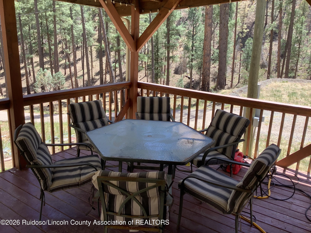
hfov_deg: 58.4
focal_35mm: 31
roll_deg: -2.9
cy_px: 116
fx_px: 279
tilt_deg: -17.5
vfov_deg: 45.4
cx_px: 156
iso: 25
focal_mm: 3.3
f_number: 2.4
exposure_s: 1/172
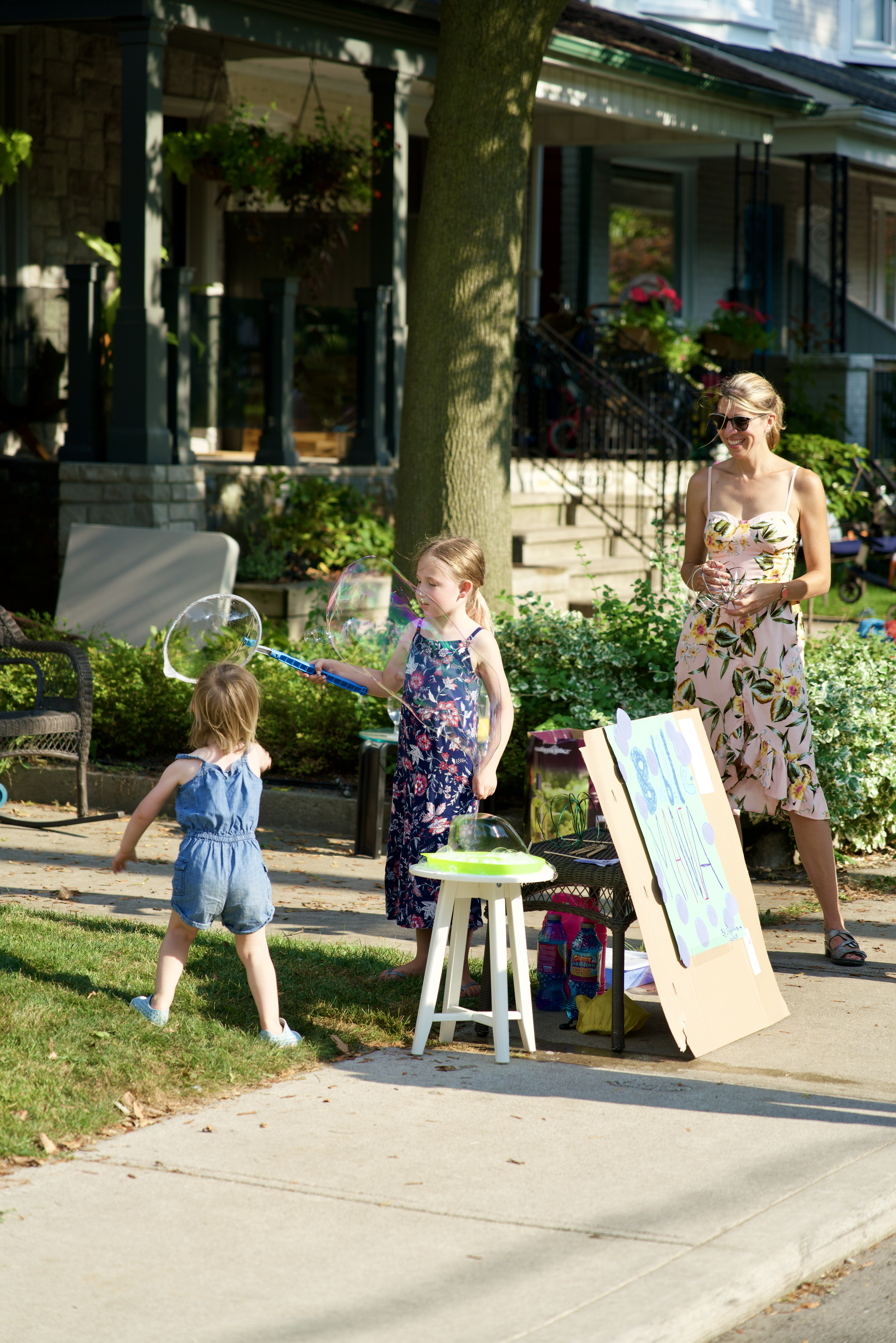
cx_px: 448
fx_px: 3918
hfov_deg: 13.0
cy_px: 672
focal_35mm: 105
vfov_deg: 19.5
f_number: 4
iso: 160
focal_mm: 105
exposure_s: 1/250
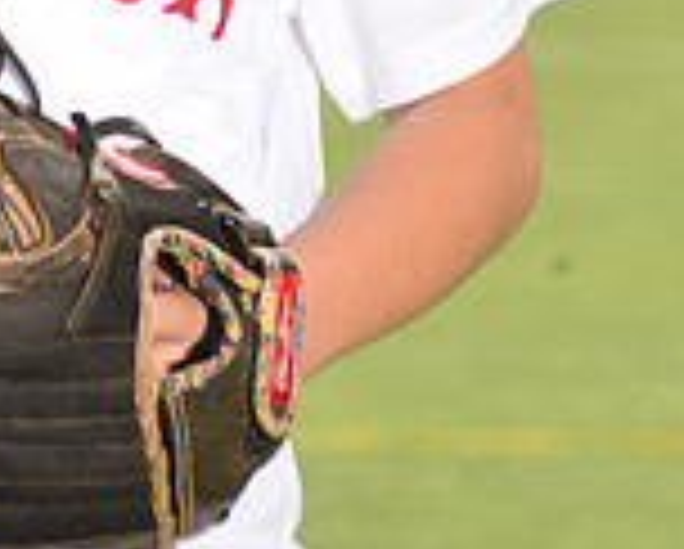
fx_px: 12324
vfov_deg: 2.5
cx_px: -47
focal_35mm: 608
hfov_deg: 3.2
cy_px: -513
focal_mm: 170
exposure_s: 1/200
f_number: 11
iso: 125
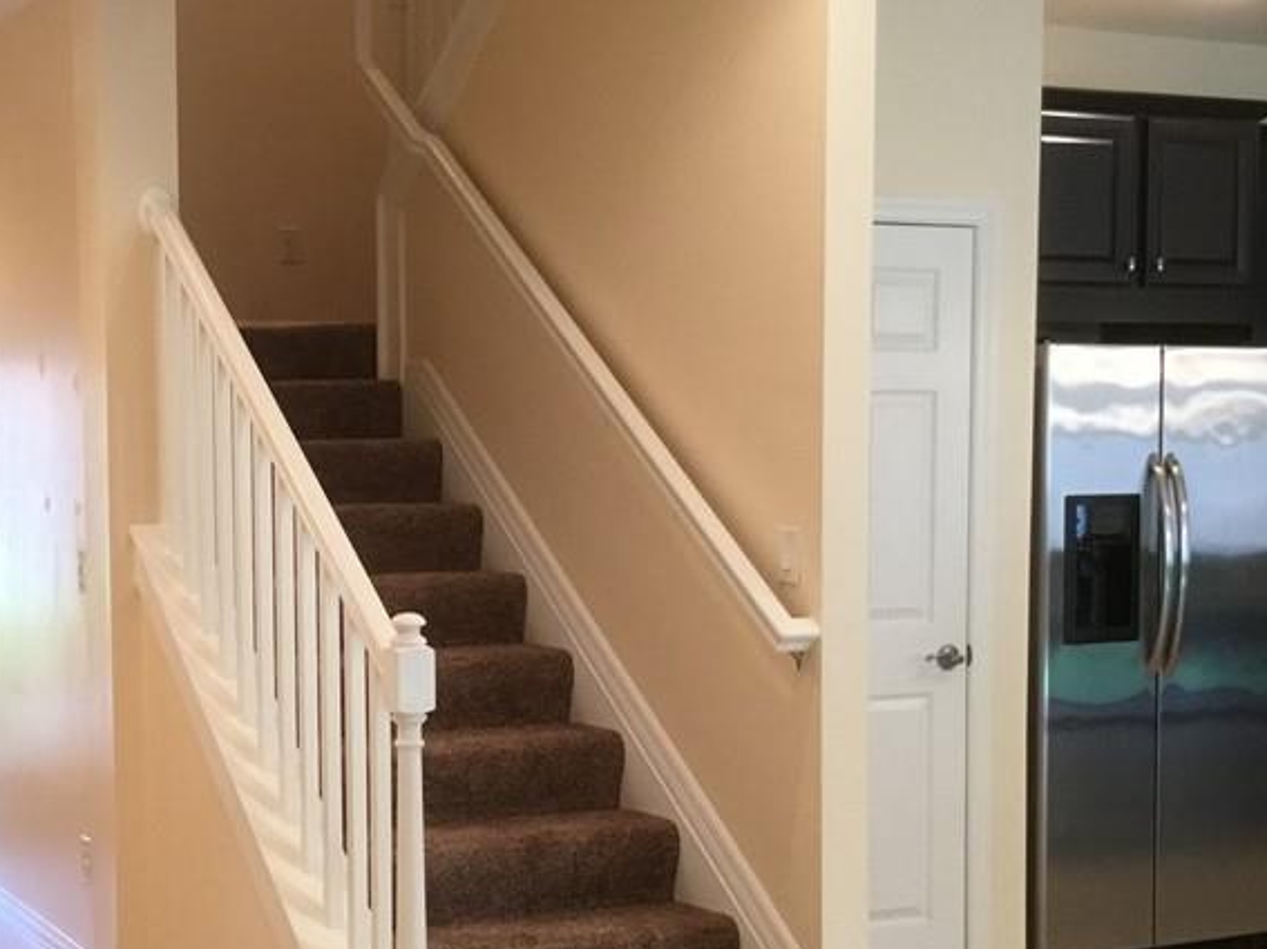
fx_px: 2049
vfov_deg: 26.0
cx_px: 380
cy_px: 605
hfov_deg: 33.9
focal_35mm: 56
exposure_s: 1/30
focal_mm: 3.3
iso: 125
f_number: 2.4
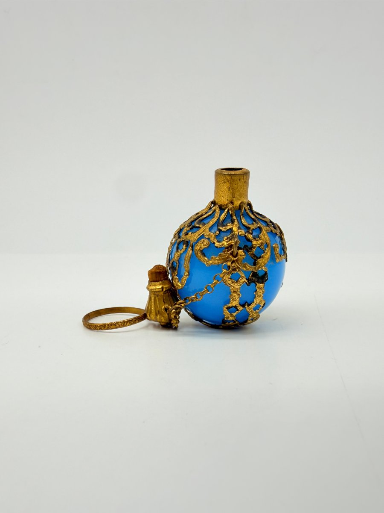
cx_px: 192
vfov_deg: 71.6
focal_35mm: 24
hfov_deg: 56.8
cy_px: 256
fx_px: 355
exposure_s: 1/507
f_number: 2.2
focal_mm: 2.22
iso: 40
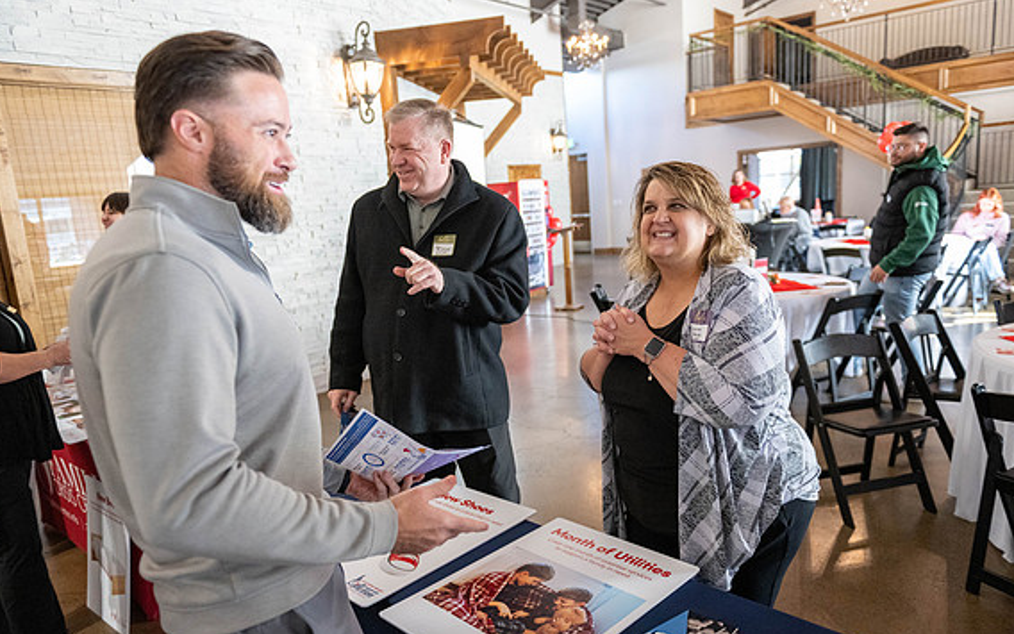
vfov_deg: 49.3
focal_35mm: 25
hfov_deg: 72.5
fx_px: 691
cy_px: 331
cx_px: 505
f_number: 2.8
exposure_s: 1/320
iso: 3200
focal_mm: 24
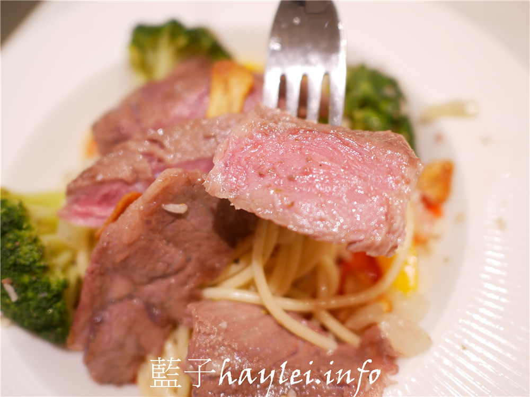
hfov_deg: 60.0
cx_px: 265
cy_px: 198
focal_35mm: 30
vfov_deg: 46.8
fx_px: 459
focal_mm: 15
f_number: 1.7
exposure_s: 1/60
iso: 320
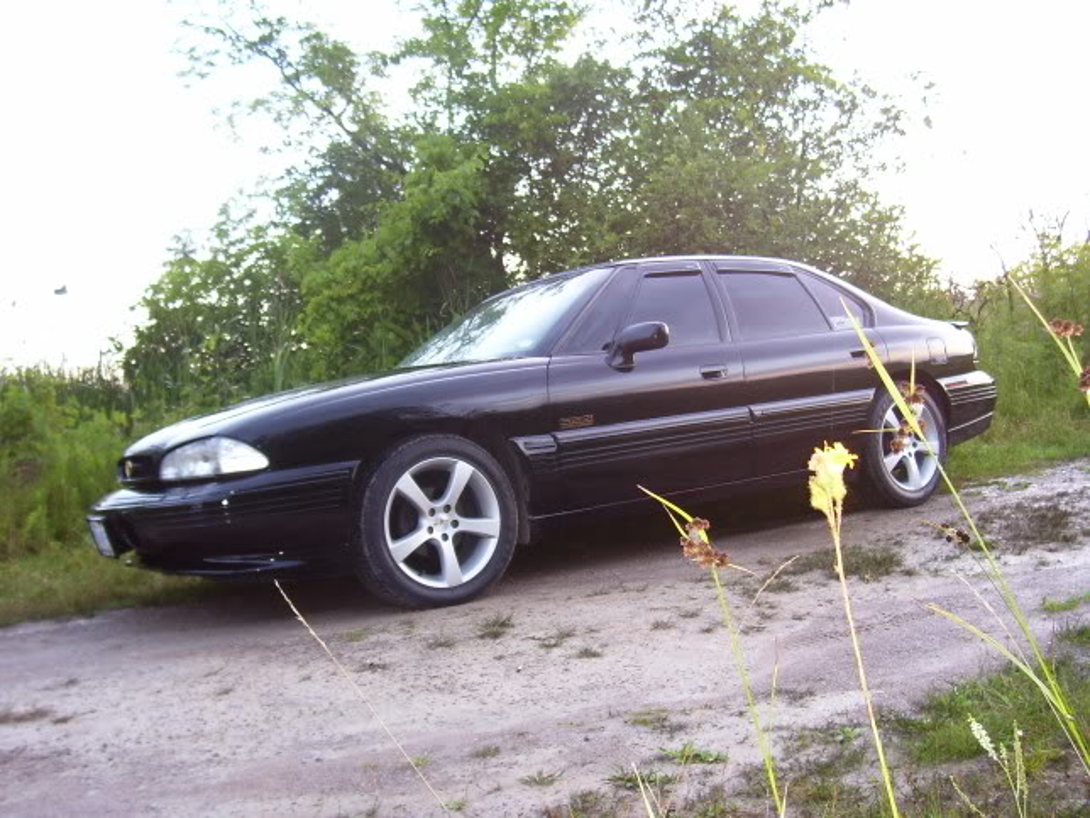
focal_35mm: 34
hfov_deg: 54.0
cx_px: 545
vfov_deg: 41.8
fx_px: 1071
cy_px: 409
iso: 80
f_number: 2.7
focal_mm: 5.6
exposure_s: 1/6
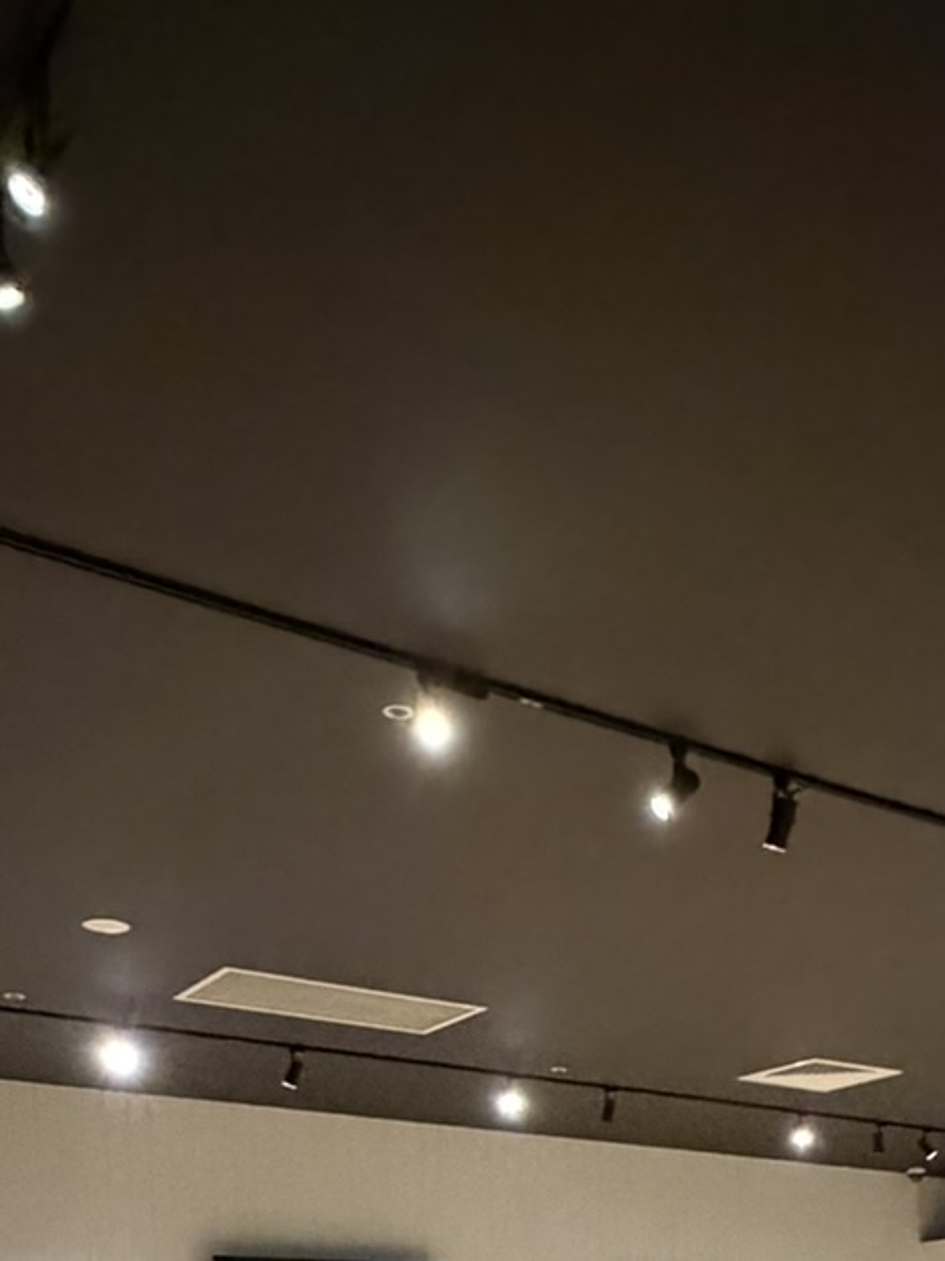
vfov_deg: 32.7
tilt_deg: -4.5
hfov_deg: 30.8
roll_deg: +1.0
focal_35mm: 46
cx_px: 745
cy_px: 1571
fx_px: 1675
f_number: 2.2
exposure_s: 1/50
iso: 1250
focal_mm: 2.22
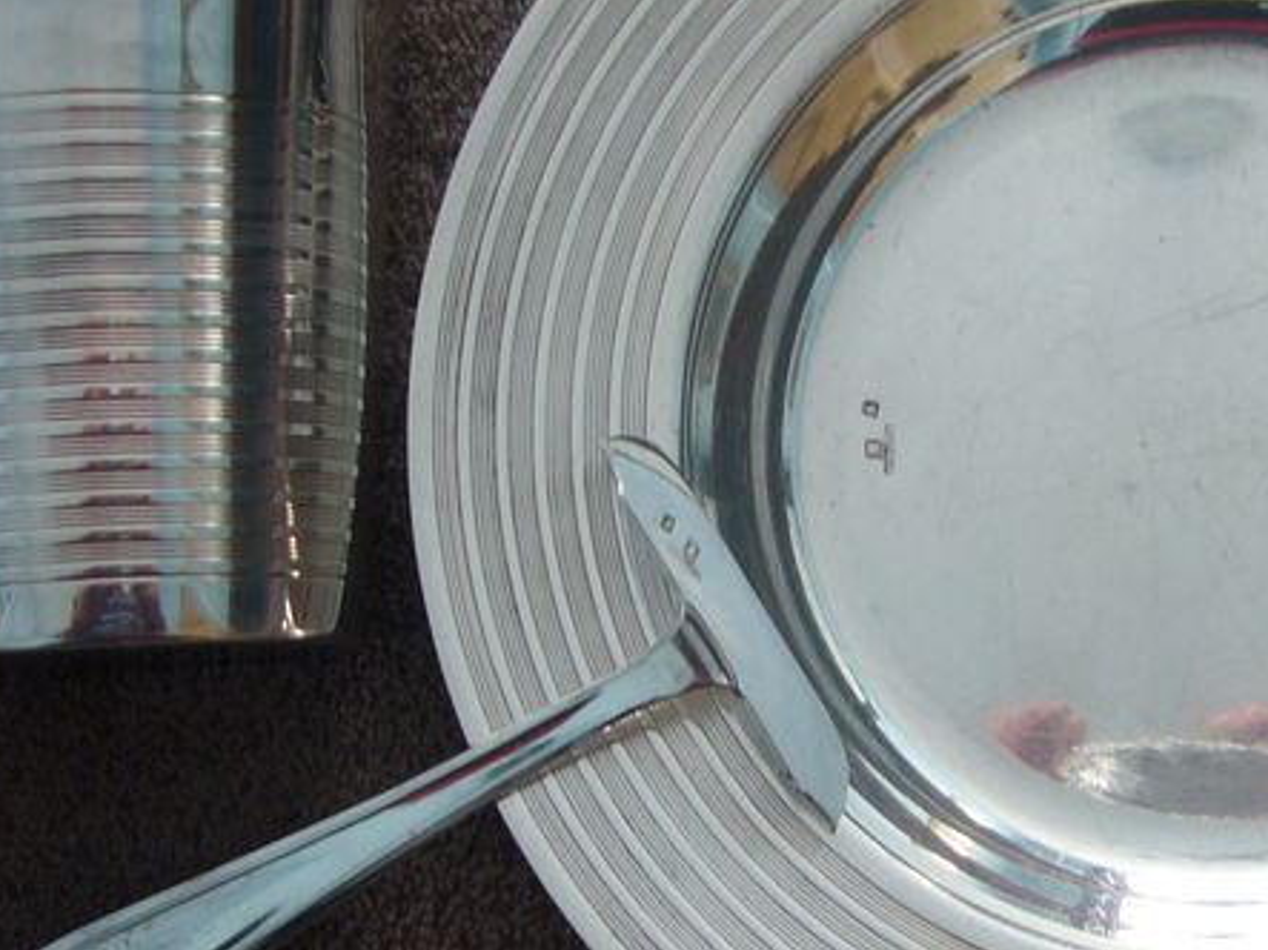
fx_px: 2893
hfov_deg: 24.4
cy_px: 584
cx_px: 987
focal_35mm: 79
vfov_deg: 18.6
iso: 100
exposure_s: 1/20
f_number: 2.8
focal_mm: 5.8
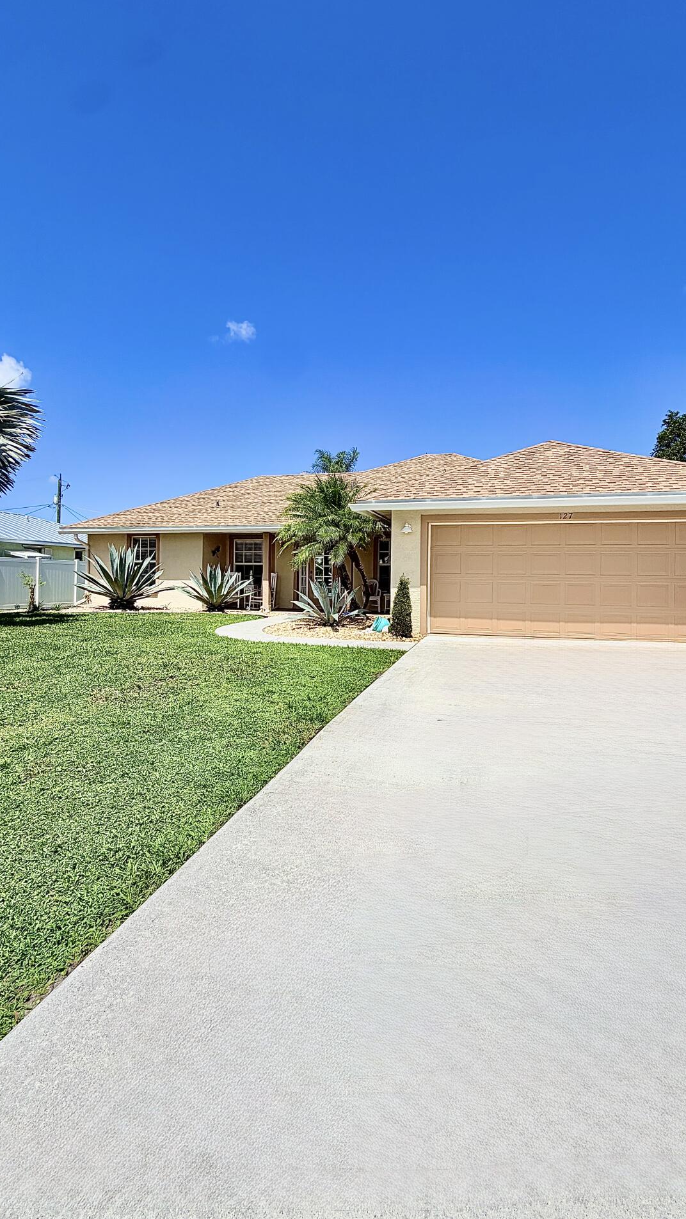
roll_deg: +0.0
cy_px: 587
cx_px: 362
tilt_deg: -0.1
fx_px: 517
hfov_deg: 67.0
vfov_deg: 99.3
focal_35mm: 16
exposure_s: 1/1613
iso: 20
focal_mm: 2.22
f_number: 2.2
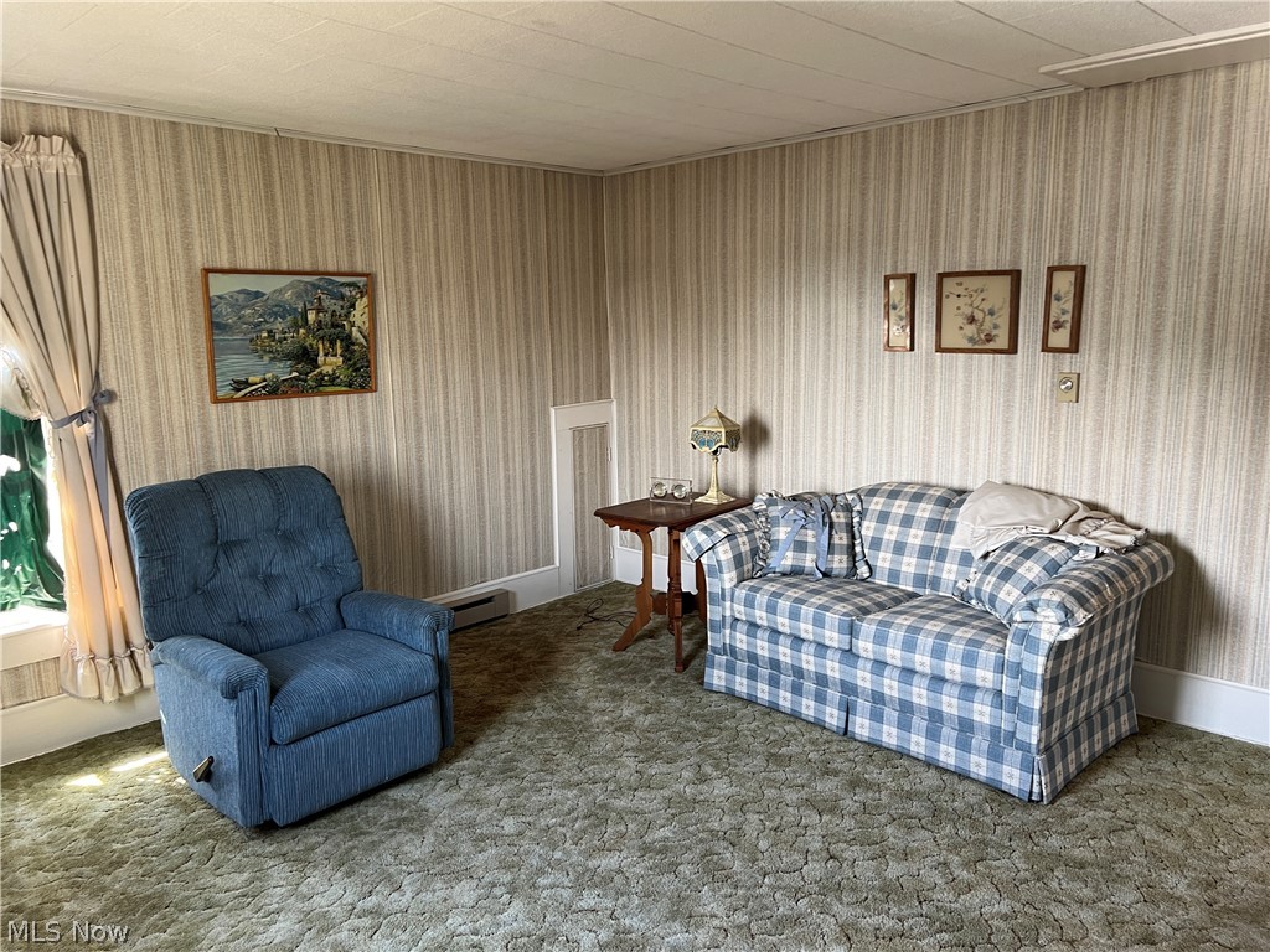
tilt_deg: -11.2
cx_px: 635
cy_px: 476
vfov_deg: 53.1
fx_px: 954
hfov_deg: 67.3
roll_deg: +1.9
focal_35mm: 26
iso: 100
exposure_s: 1/60
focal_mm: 5.7
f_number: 1.5
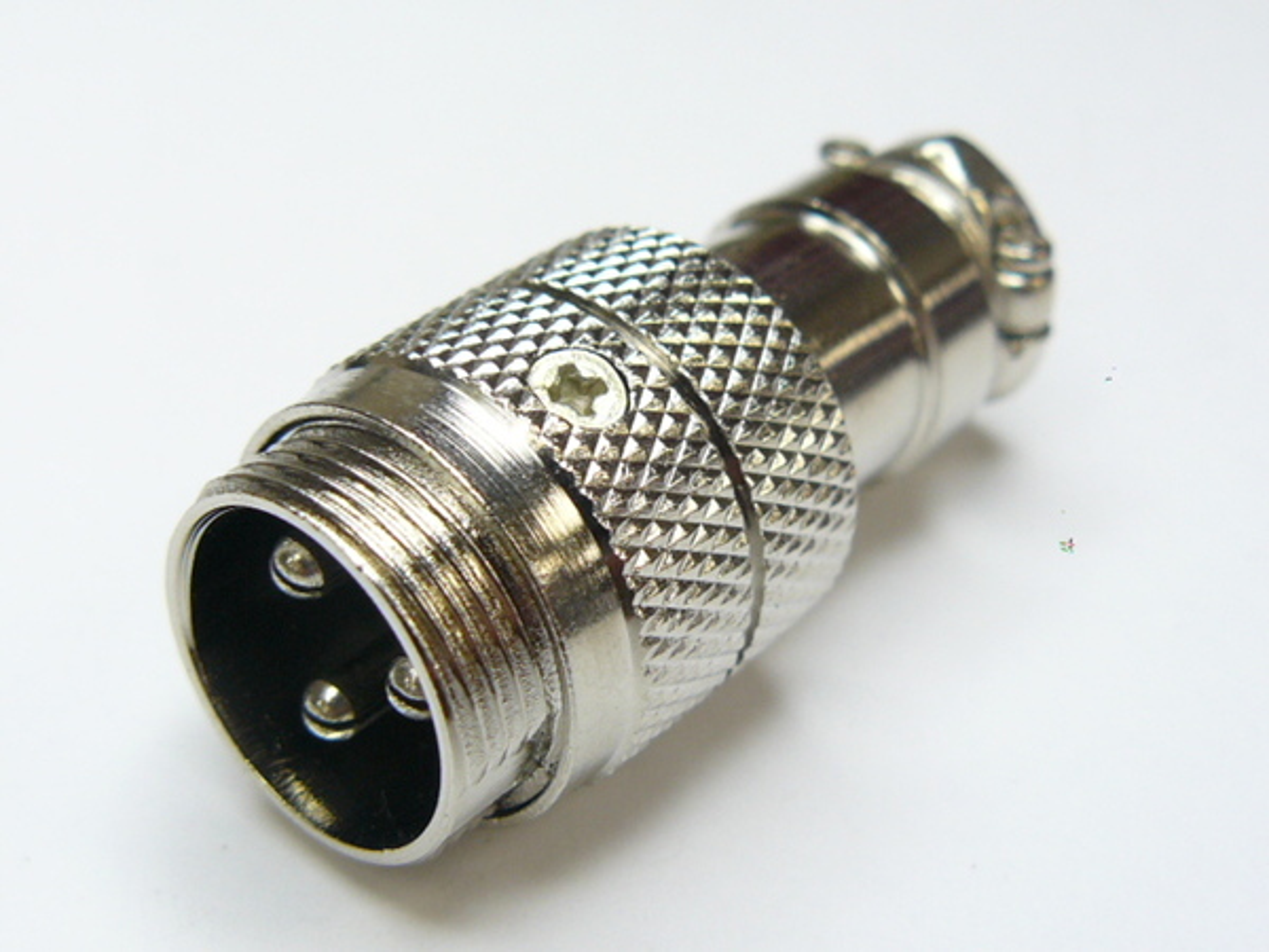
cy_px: 476
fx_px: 2090
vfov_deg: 25.7
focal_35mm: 57
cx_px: 634
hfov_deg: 33.8
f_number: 3.2
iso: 100
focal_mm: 6.3
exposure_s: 1/30
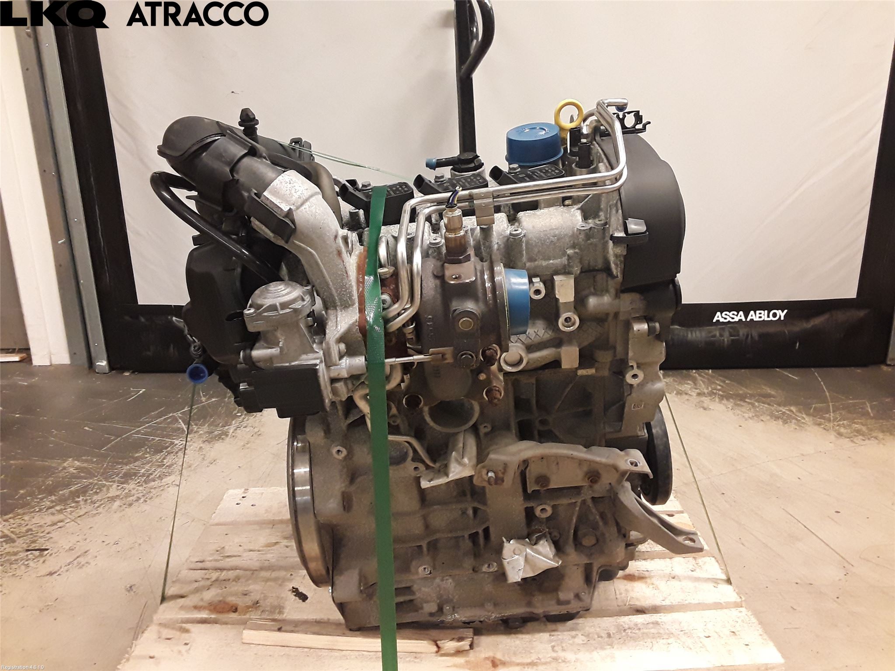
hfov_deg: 63.4
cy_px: 336
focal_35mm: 28
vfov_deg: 49.7
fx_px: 724
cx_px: 448
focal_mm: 2.91
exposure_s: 1/50
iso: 200
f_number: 1.9
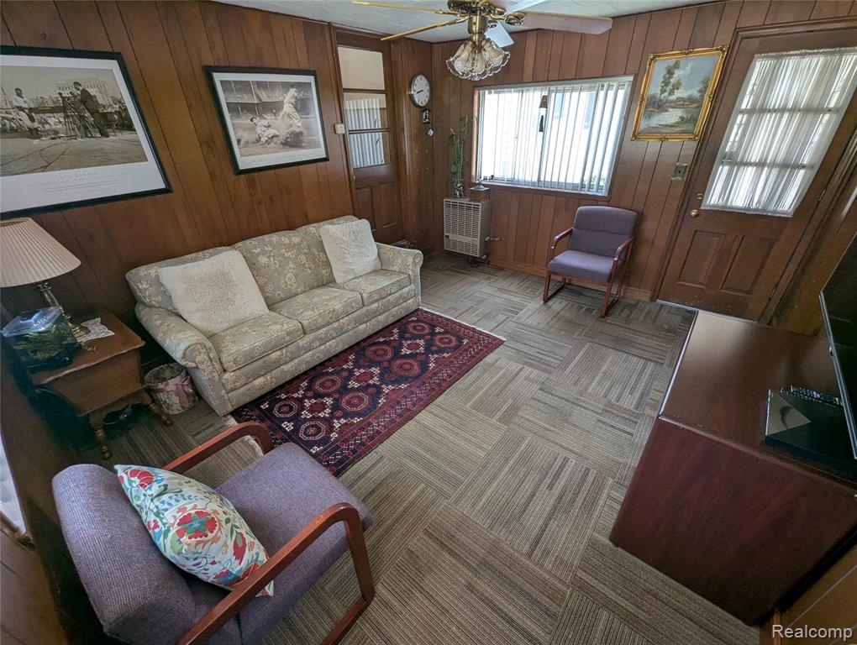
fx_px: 322
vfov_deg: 90.1
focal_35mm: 13
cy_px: 322
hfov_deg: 106.1
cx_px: 428
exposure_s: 1/33.1
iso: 43
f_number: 2.2
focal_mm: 1.95
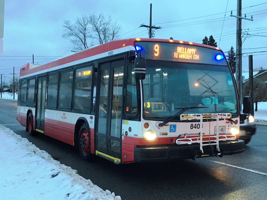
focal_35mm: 31
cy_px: 100
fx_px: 239
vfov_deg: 45.4
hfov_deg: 58.4
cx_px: 134
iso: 100
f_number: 2.4
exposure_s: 1/30
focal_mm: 3.3
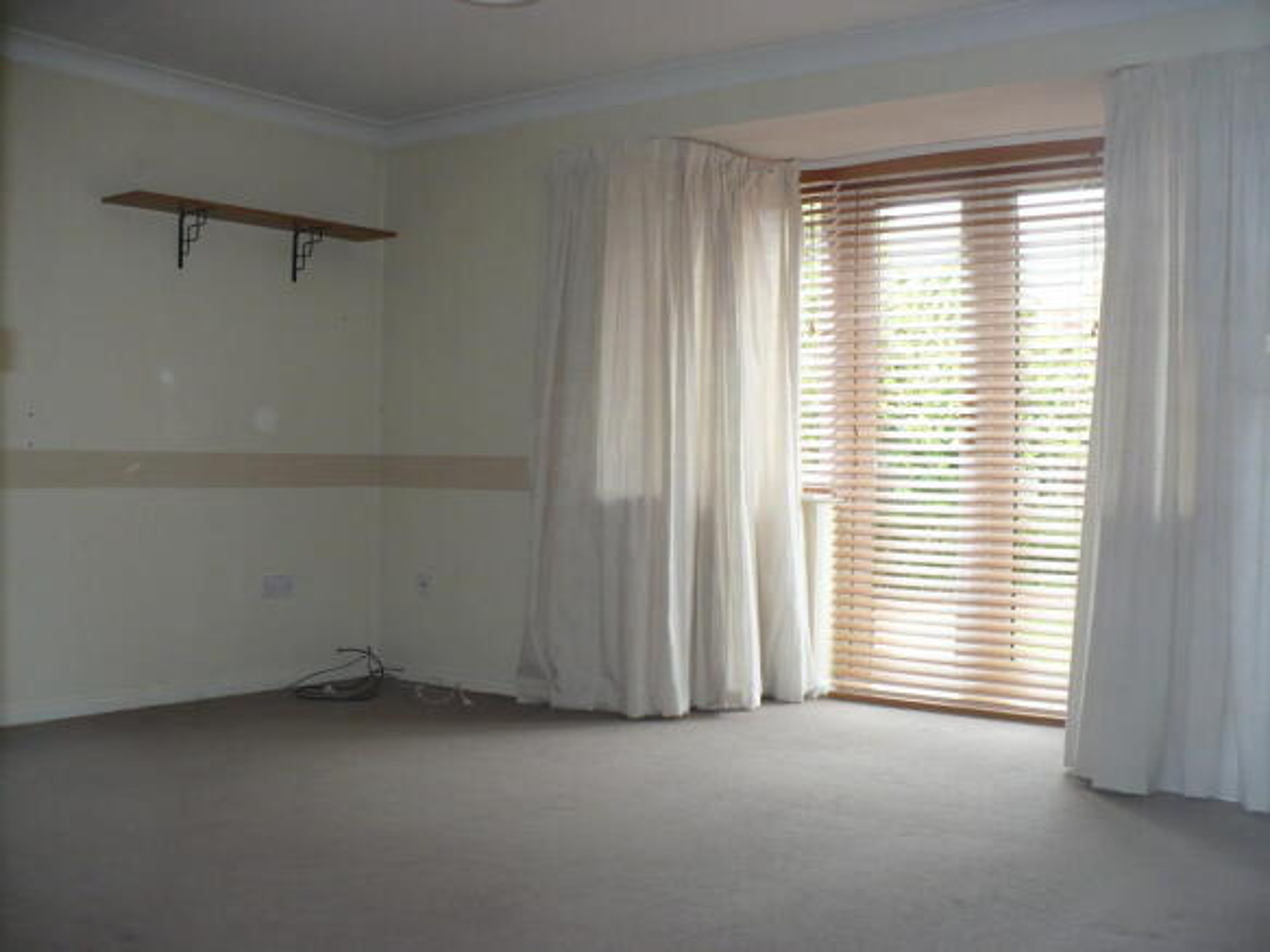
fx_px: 1357
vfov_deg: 38.7
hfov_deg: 50.1
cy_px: 476
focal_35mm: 37
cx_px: 635
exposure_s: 1/80
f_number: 2.8
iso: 200
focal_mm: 6.1
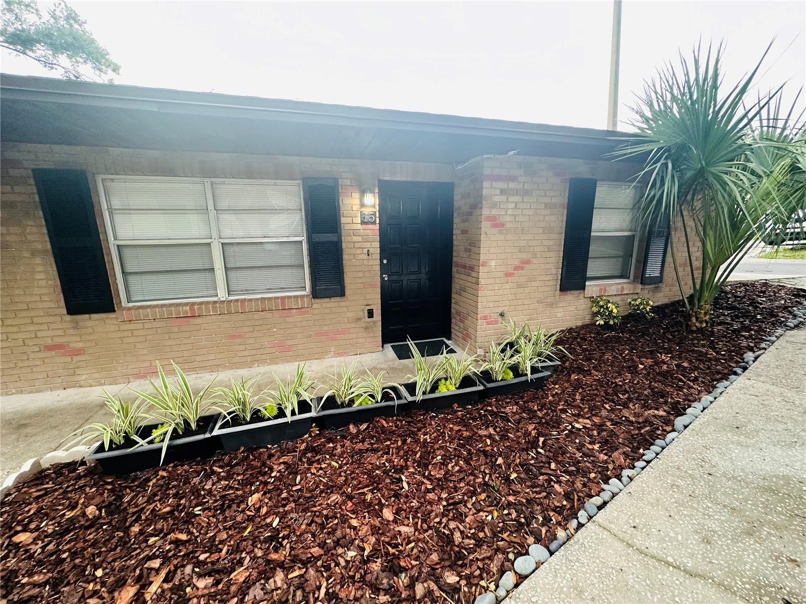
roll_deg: +0.5
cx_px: 403
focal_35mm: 14
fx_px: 326
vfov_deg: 85.7
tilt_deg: -12.7
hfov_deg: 102.1
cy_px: 302
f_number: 2.2
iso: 250
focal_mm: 2.22
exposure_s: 1/99
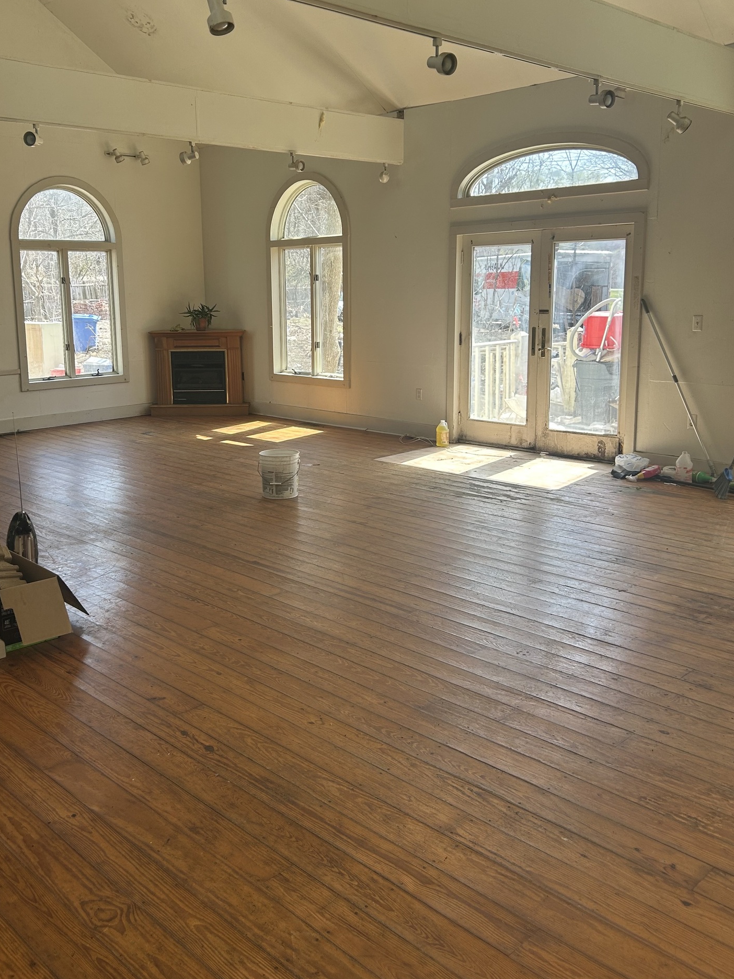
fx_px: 905
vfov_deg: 56.7
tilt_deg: -9.0
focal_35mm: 32
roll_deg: +0.8
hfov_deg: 44.1
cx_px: 316
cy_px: 439
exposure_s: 1/268
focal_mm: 5.7
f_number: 1.5
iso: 40
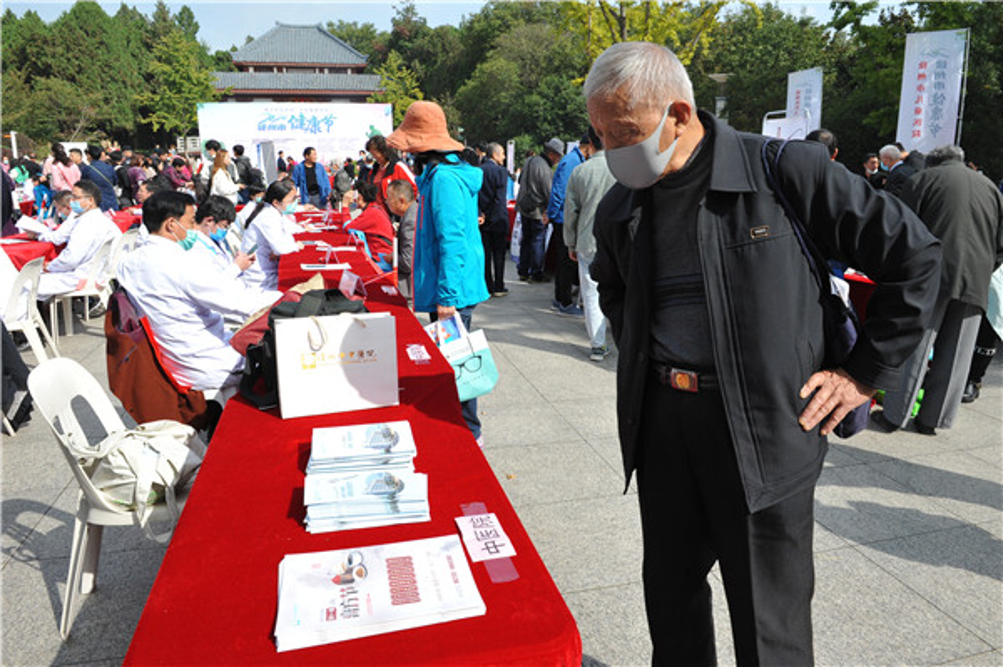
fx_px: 668
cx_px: 502
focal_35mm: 24
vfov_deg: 53.1
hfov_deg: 73.8
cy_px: 334
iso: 1000
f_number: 13
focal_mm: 24
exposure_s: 1/640
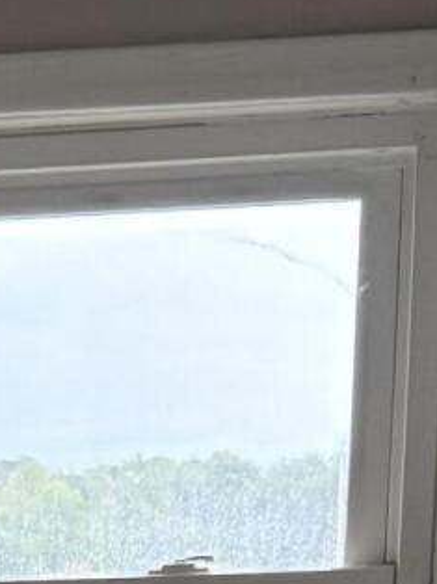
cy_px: 1267
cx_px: -296
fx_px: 2579
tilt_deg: -13.4
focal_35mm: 153
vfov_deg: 11.3
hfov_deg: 9.3
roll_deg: +1.6
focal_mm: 6.76
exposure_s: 1/121
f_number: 1.78
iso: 200
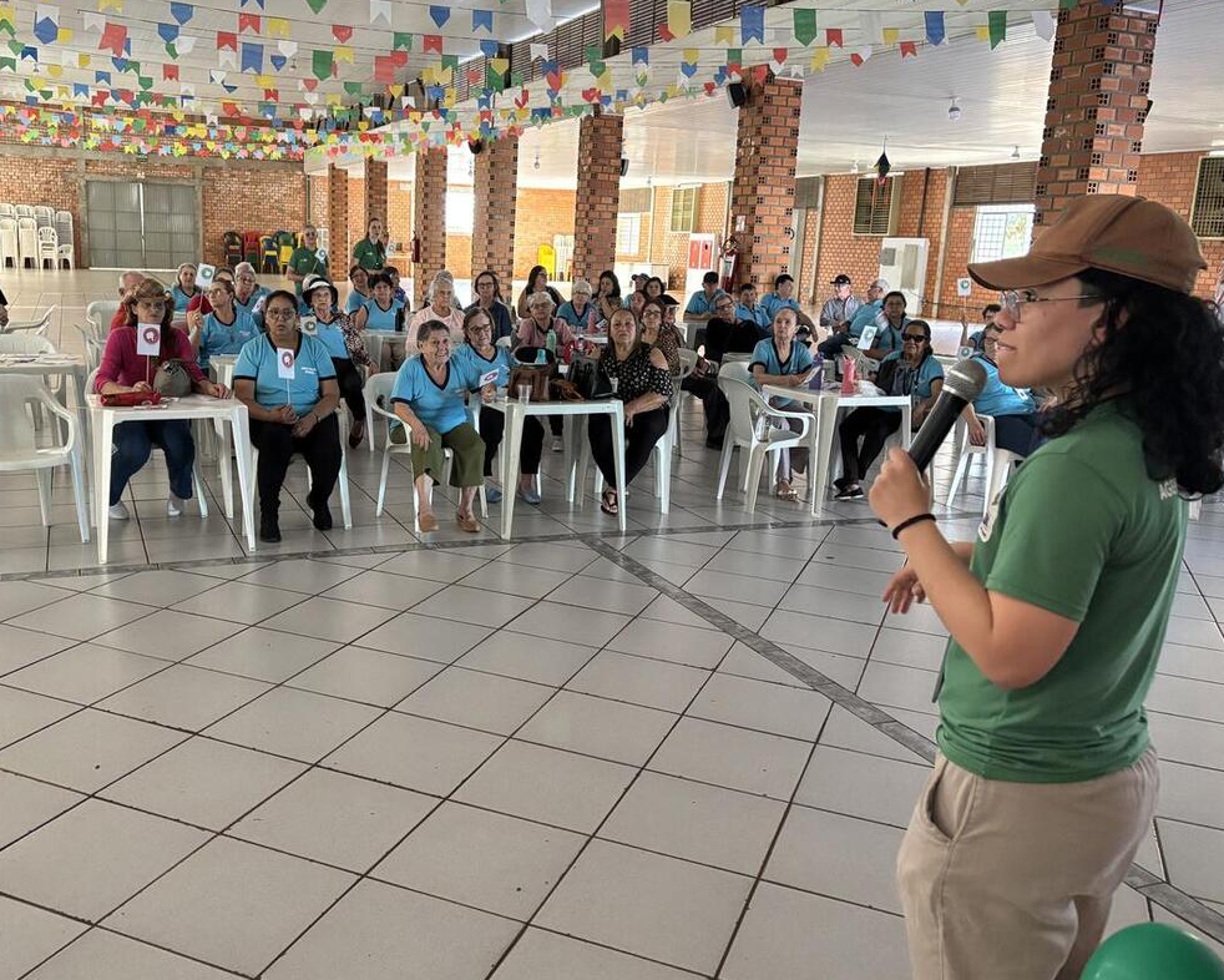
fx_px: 1123
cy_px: 465
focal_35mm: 31
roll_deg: -1.7
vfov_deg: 47.1
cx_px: 500
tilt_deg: -11.9
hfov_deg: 56.8
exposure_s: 1/40
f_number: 1.6
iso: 500
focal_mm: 5.96
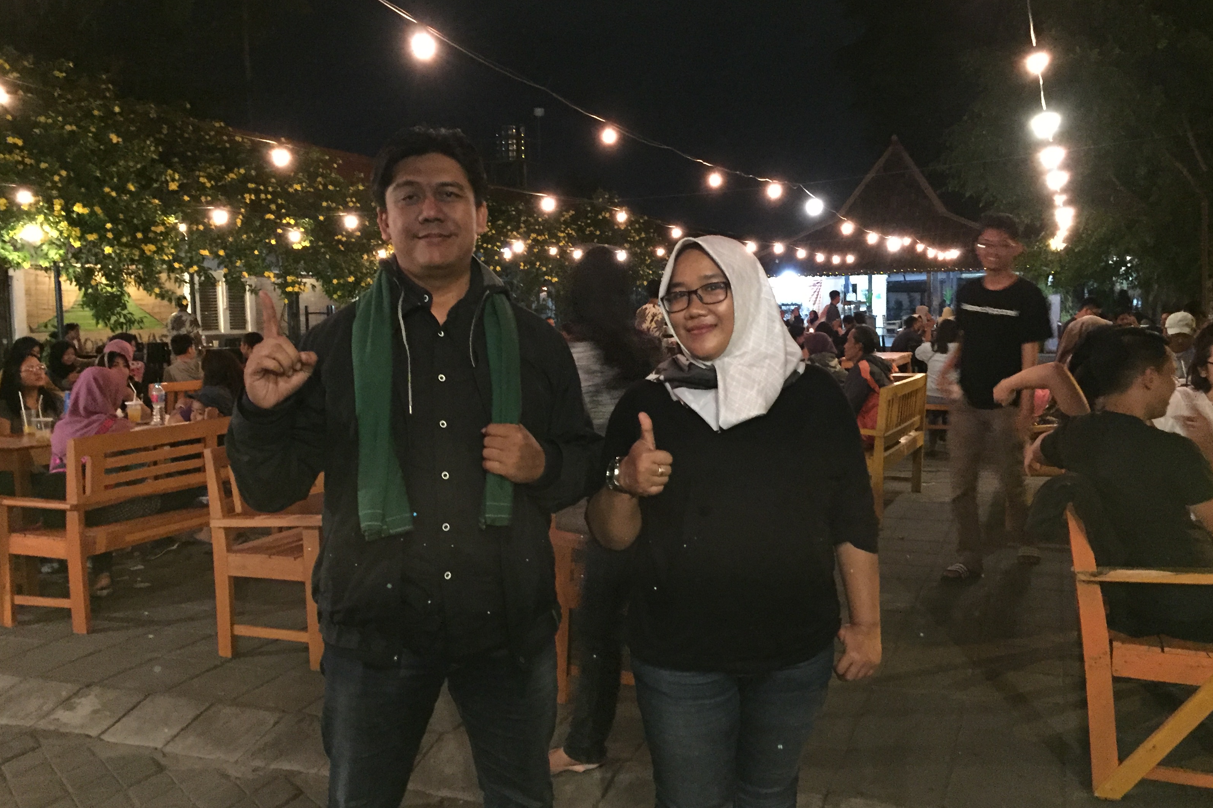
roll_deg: -0.2
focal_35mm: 31
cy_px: 393
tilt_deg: -5.1
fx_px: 1044
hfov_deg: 60.3
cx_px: 604
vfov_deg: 42.3
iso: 800
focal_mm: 4.15
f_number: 2.2
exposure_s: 1/17
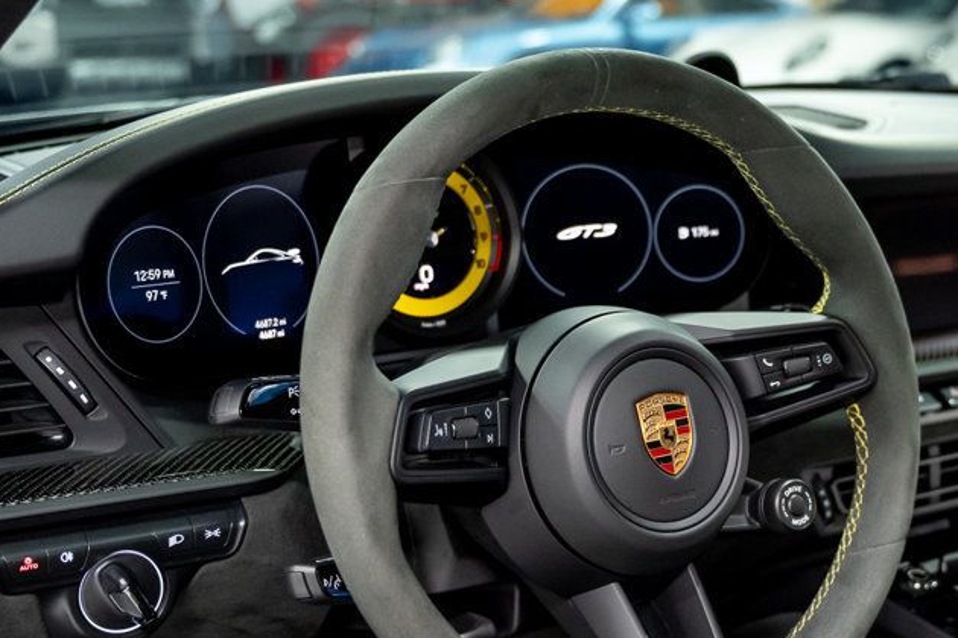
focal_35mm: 65
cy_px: 406
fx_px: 1730
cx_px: 731
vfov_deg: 20.9
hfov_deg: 30.4
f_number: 4
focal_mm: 40
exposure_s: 1/60
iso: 2000
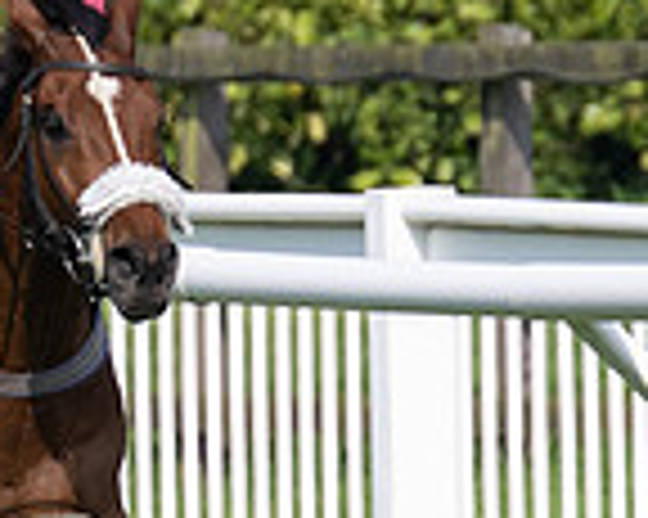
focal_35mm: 2483
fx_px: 47587
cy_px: 399
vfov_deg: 0.6
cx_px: 23
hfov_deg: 0.8
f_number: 4
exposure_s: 1/4000
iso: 400
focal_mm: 270
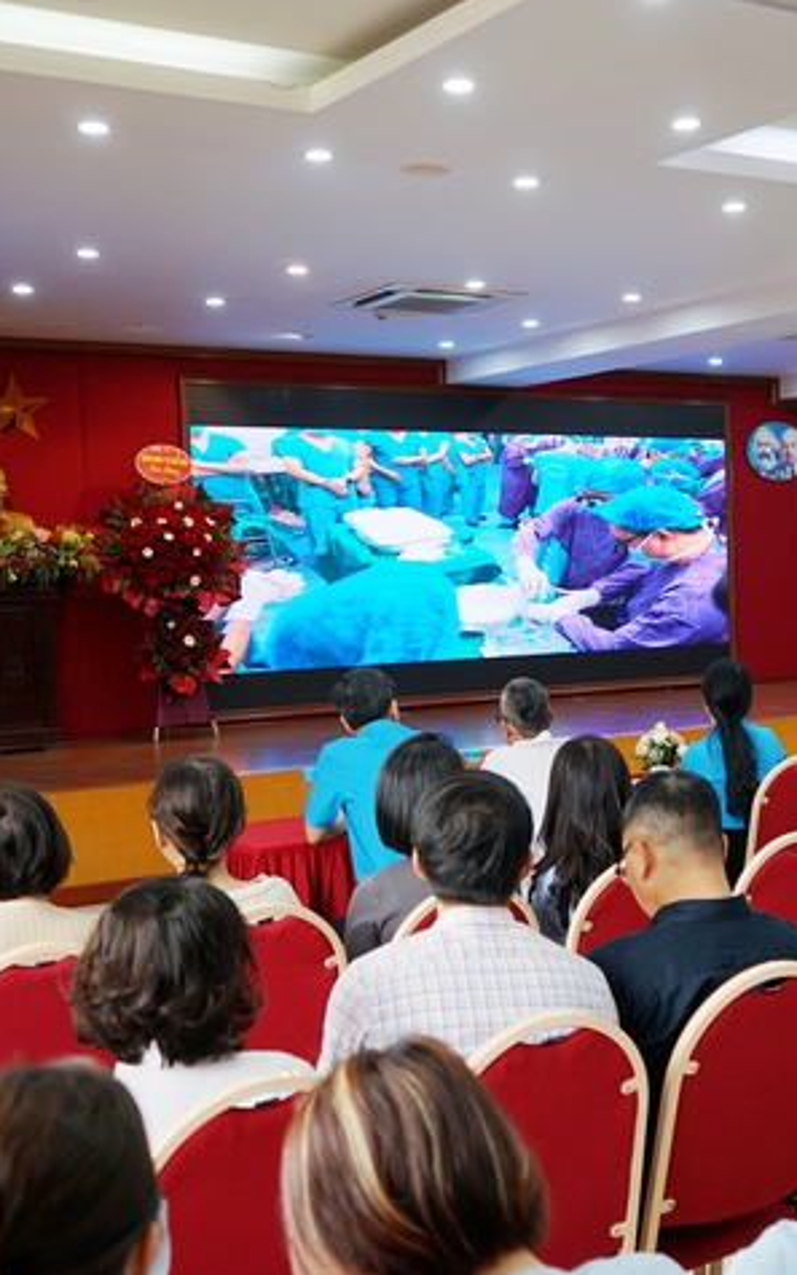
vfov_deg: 42.6
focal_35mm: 47
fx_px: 1633
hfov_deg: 26.9
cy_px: 629
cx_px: 628
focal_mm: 30
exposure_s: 1/160
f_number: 4
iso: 320
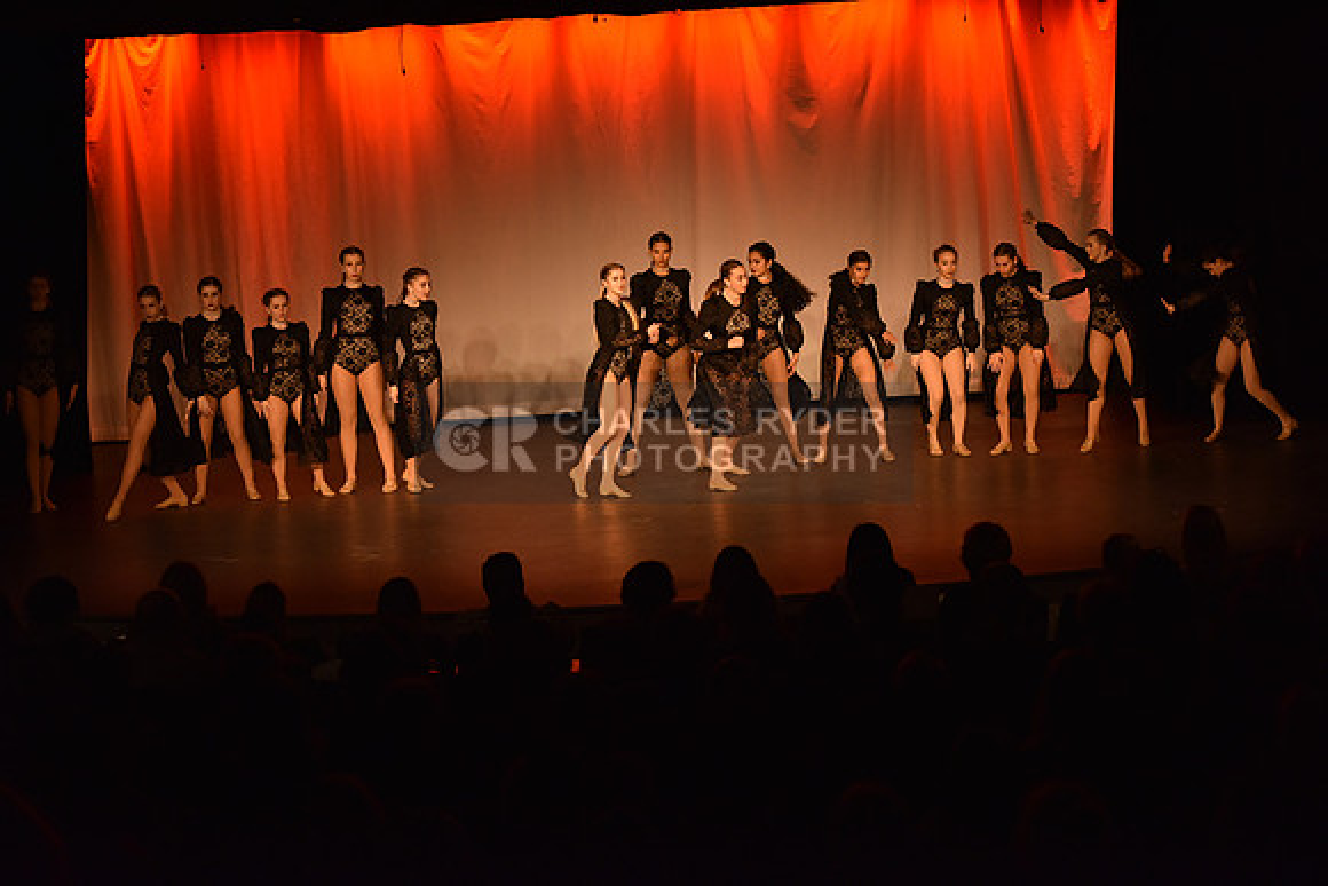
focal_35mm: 70
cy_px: 443
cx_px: 664
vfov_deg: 19.5
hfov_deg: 28.8
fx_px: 2583
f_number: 4.5
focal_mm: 70
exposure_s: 1/250
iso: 2000
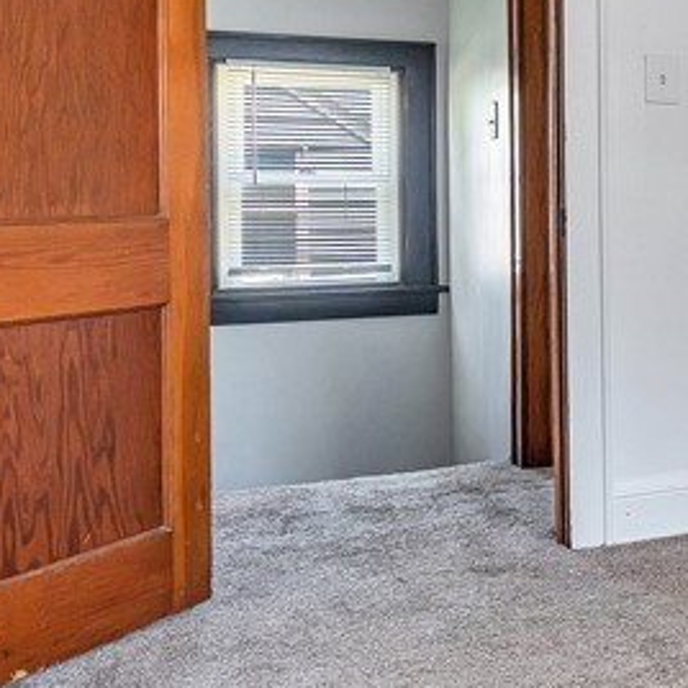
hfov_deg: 21.7
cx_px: 1199
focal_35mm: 55
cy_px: 237
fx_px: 1237
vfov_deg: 30.9
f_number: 4
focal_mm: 16
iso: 400
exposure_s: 1/40
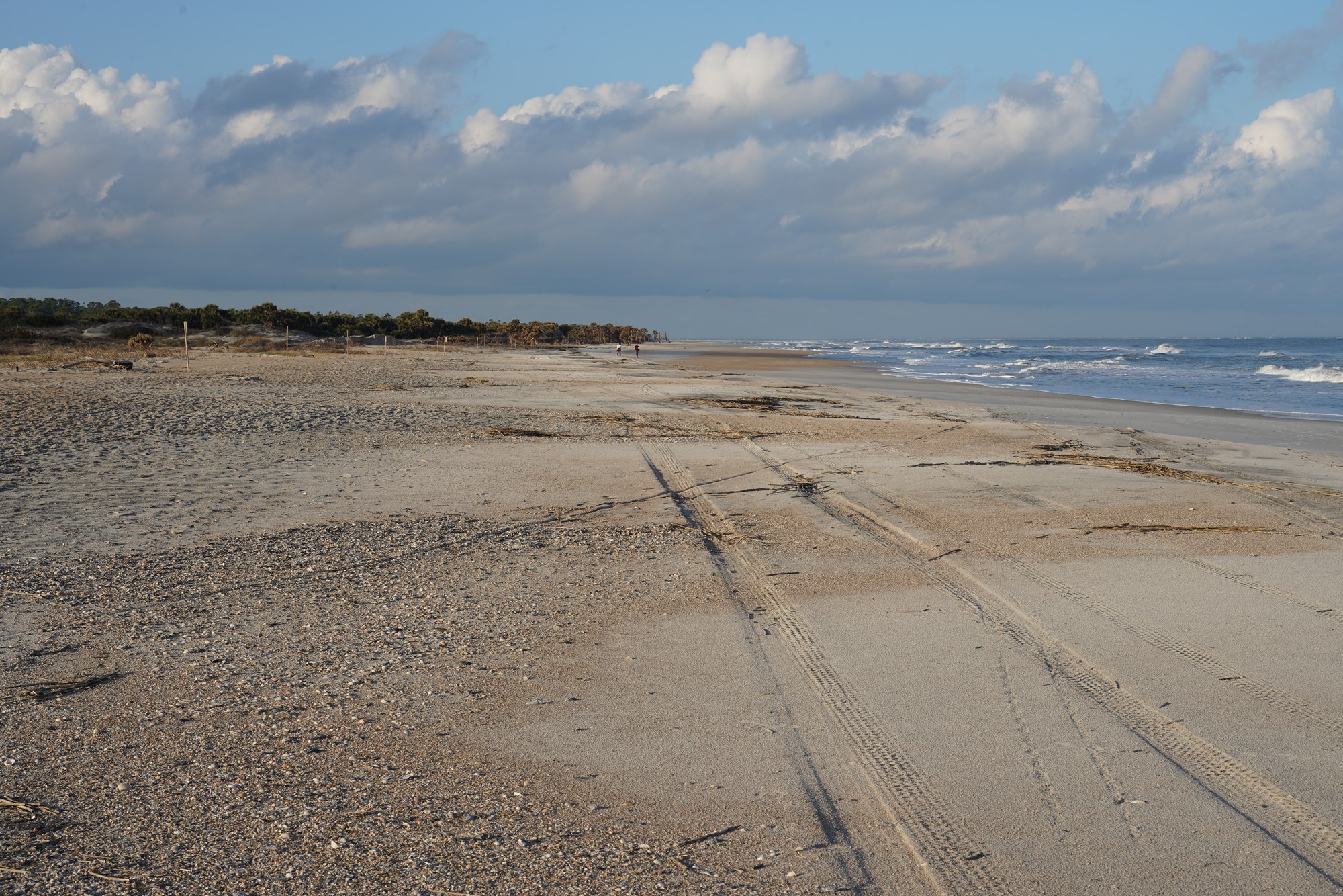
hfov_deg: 33.4
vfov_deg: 22.6
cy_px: 448
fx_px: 2239
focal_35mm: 60
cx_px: 672
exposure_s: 1/100
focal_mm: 60
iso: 100
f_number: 14
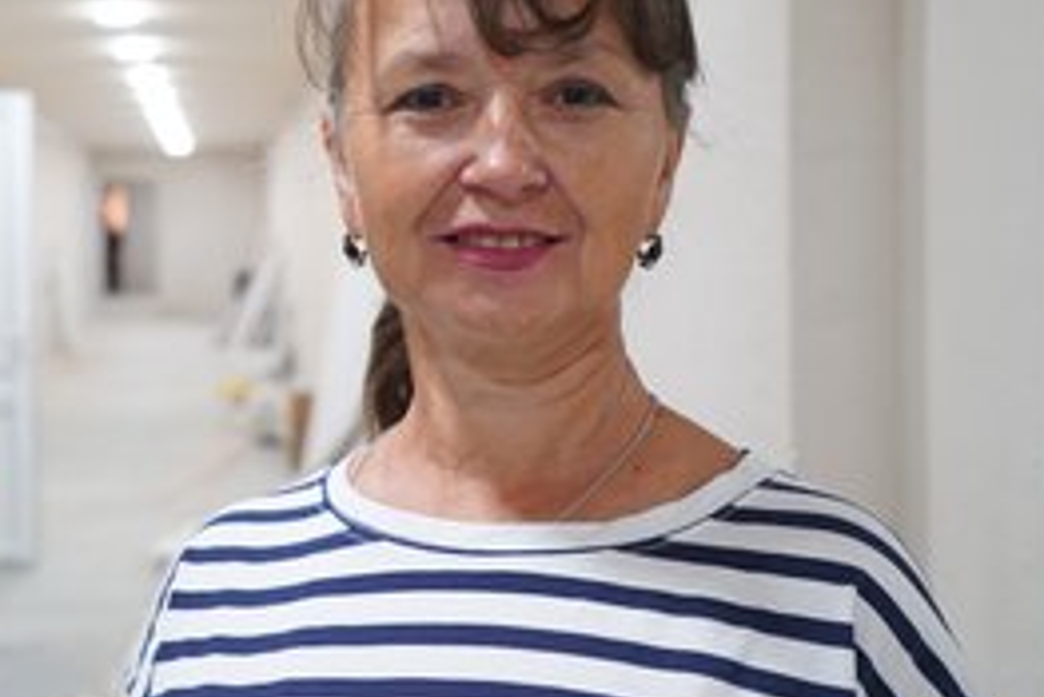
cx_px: 299
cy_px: 269
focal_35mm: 55
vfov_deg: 24.6
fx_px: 1596
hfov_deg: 35.6
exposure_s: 1/60
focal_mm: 36
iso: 640
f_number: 4
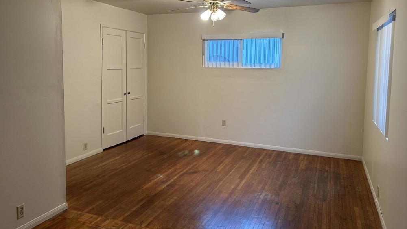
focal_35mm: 29
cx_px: 201
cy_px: 83
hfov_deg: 66.1
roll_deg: -0.5
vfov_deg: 39.9
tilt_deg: -3.5
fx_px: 313
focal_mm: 5.7
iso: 80
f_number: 1.5
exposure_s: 1/60
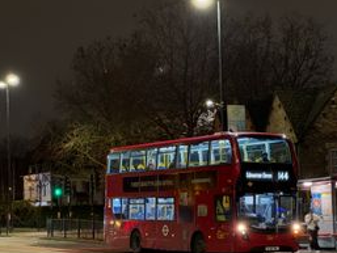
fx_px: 993
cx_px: 201
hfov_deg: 19.2
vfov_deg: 14.5
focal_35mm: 102
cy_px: 164
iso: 800
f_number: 2.8
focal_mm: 9
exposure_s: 1/12
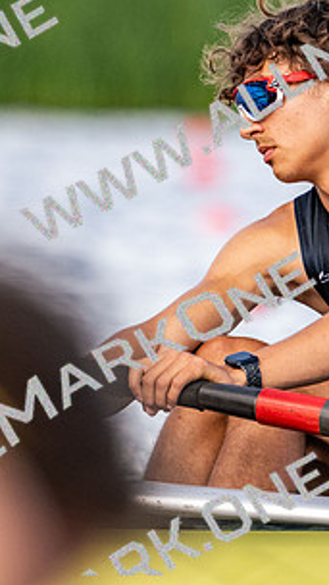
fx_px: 18564
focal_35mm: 1197
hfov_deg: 1.0
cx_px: 258
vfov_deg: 1.8
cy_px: 246
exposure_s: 1/2500
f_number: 4.5
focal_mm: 400
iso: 640
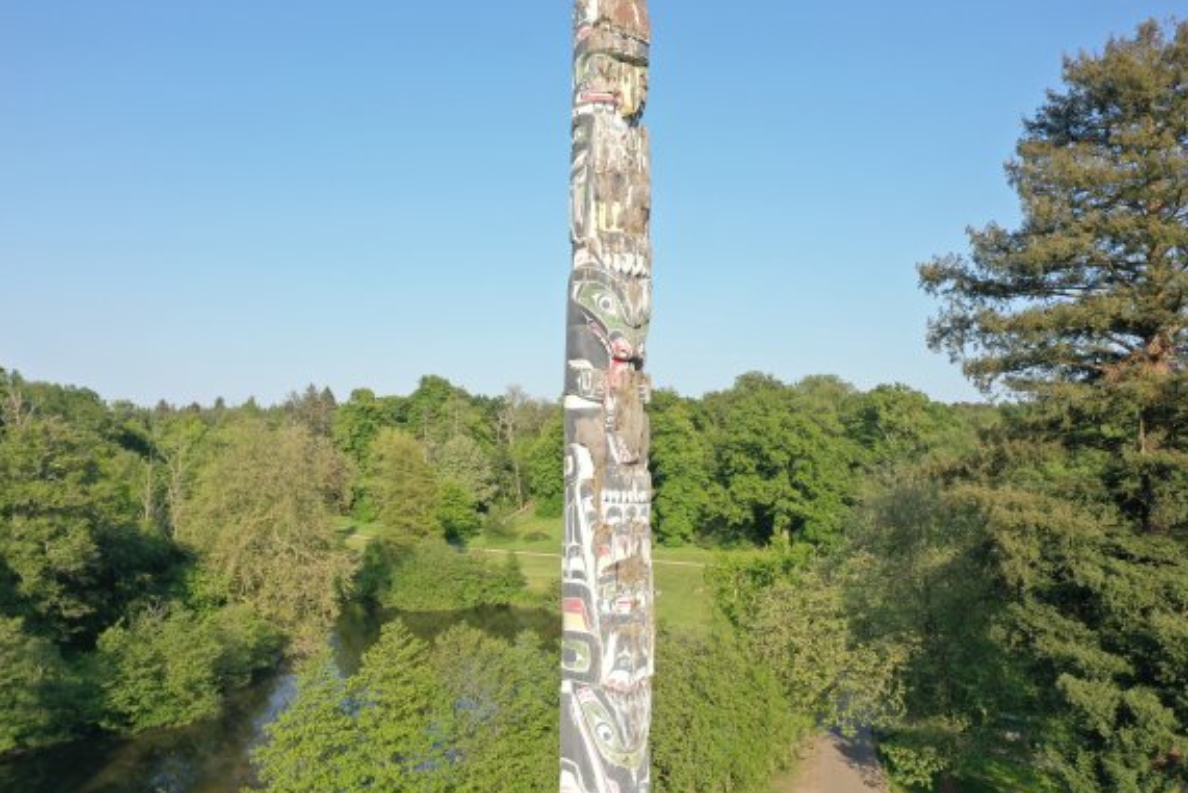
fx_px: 990
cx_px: 618
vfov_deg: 43.6
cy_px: 400
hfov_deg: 61.9
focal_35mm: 30
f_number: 5
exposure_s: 1/320
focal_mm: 10.26
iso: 100
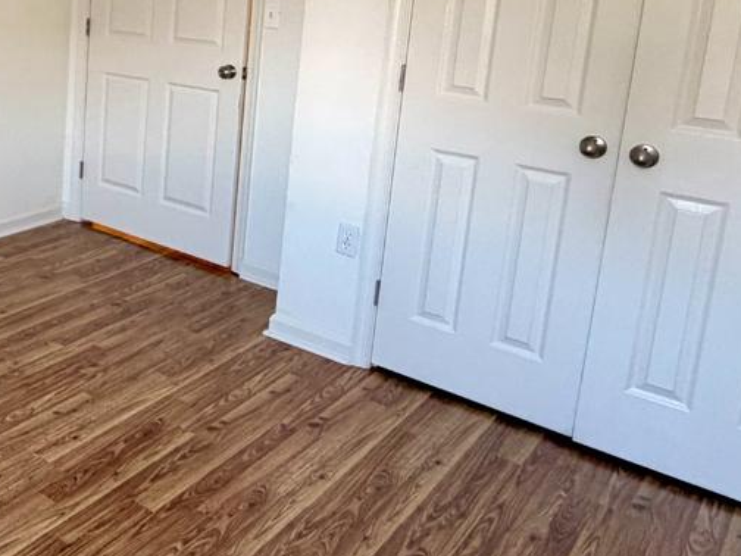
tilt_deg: -9.9
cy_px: 88
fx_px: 856
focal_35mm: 40
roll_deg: -1.4
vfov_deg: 34.5
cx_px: -40
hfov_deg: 39.7
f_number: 2.2
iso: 320
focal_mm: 2.22
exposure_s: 1/121
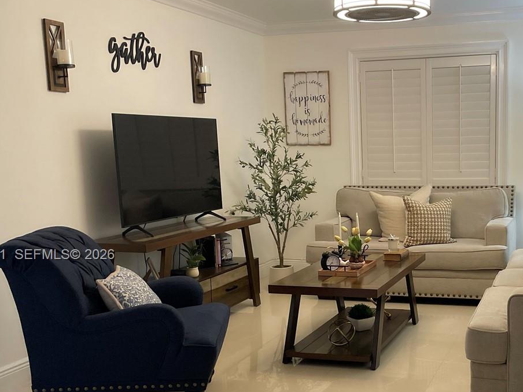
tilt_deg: -8.7
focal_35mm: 46
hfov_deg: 40.0
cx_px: 397
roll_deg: +1.3
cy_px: 256
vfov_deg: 31.3
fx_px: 695
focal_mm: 4.2
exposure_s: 1/60
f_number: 1.6
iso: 200
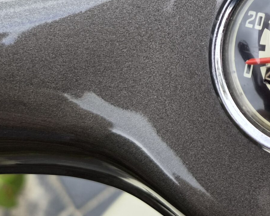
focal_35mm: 64
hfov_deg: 27.0
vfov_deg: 23.2
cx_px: 301
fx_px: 511
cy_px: 21
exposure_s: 1/180
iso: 64
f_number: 1.8
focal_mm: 5.4
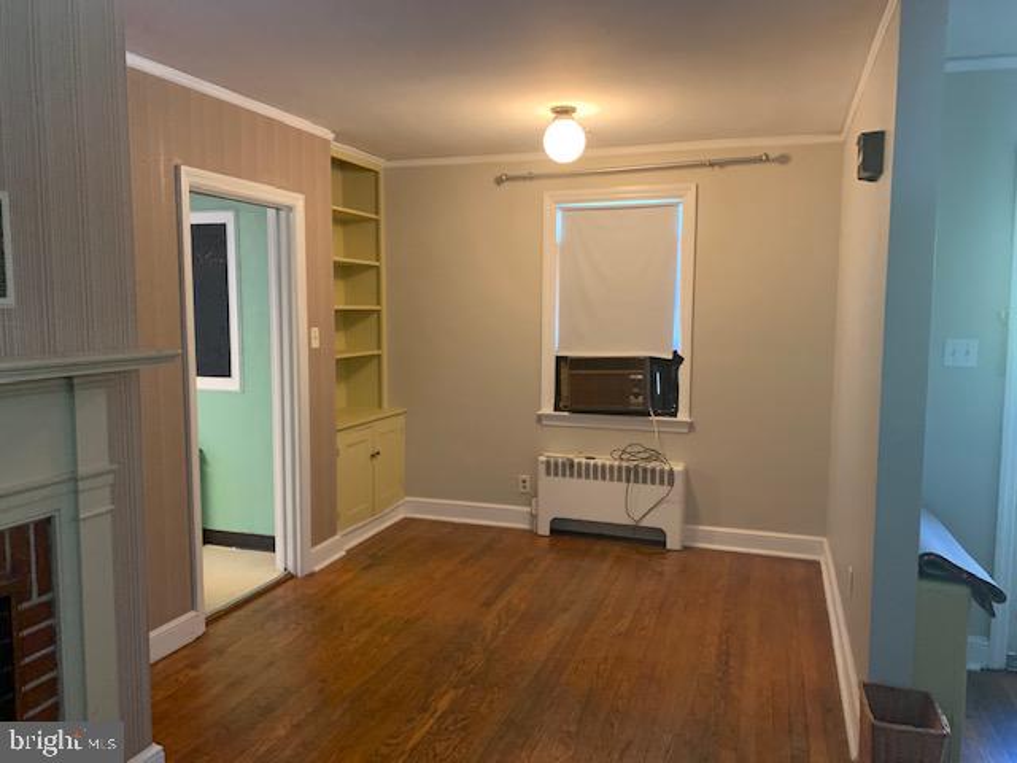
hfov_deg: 67.3
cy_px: 382
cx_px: 508
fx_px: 764
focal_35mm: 26
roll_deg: +0.2
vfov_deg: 53.1
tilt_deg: -5.1
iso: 320
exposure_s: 1/40
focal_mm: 4.25
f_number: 1.8
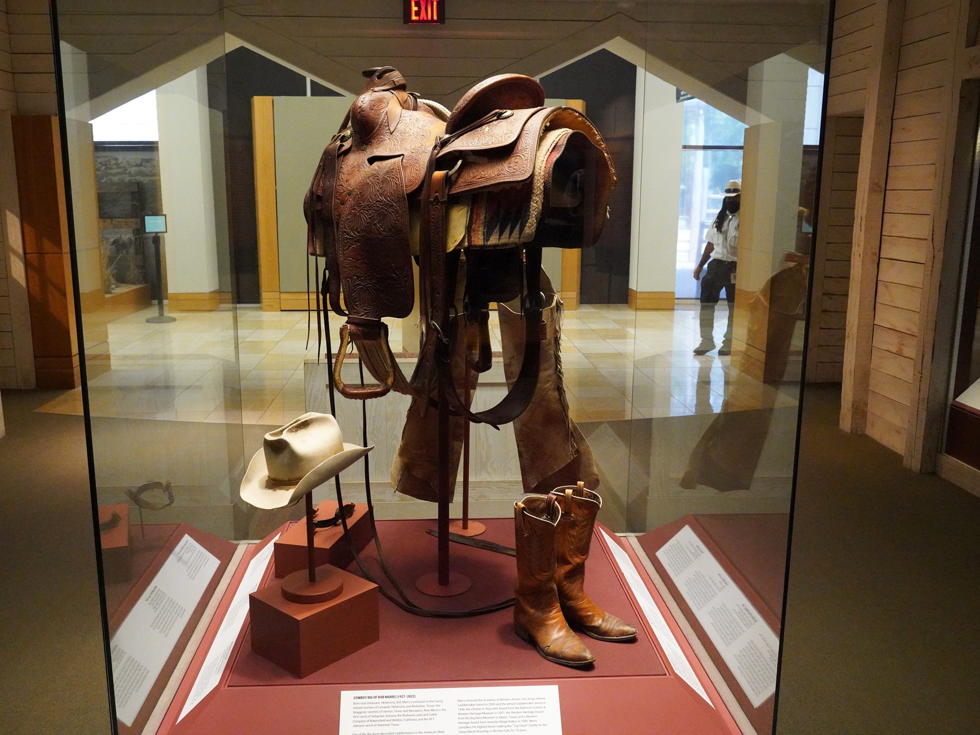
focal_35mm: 31
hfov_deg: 58.3
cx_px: 473
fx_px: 878
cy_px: 366
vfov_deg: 45.4
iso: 16000
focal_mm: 28
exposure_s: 1/100
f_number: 8
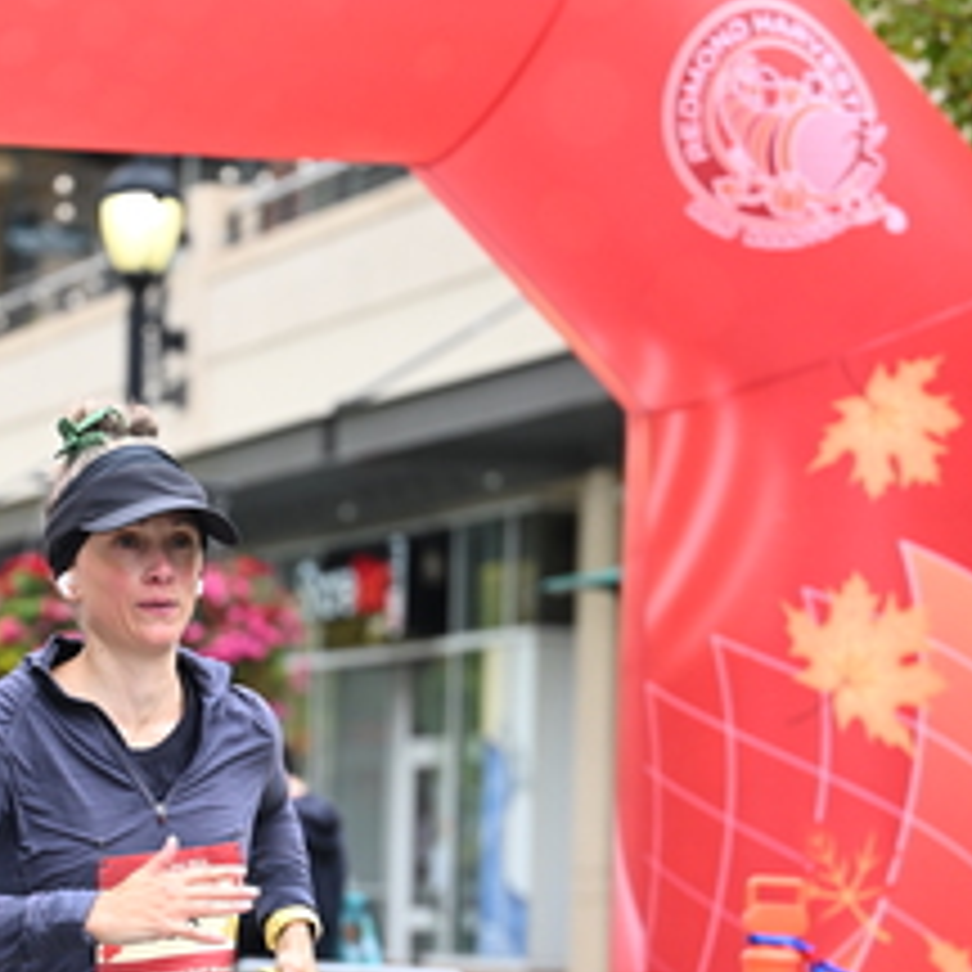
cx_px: 182
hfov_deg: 10.4
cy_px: 729
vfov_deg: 10.4
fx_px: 5305
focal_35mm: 167
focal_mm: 77
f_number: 2.8
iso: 640
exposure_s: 1/1600
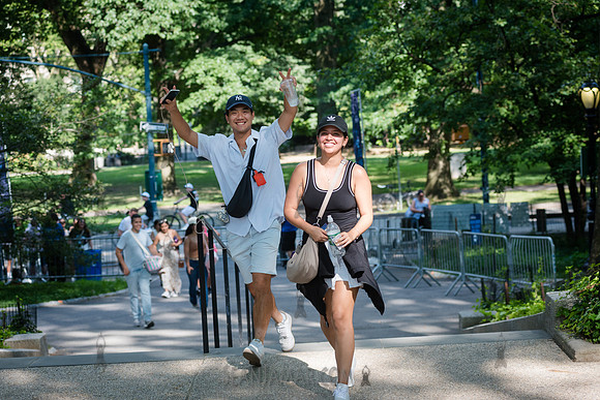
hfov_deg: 22.1
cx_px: 300
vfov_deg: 14.9
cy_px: 200
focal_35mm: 92
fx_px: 1534
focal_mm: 92
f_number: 4.5
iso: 500
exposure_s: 1/500
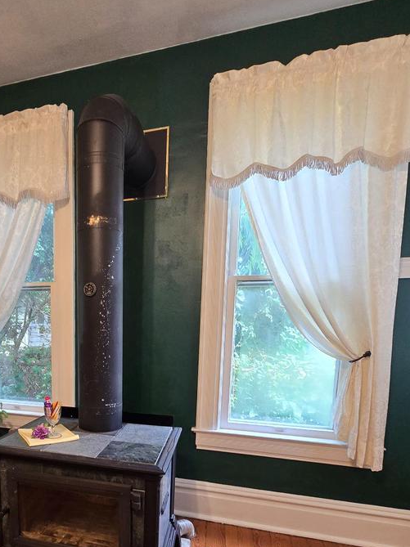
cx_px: 101
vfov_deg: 76.2
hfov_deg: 59.8
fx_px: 332
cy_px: 370
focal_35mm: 21
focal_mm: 2.2
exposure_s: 1/60
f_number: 2.2
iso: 200
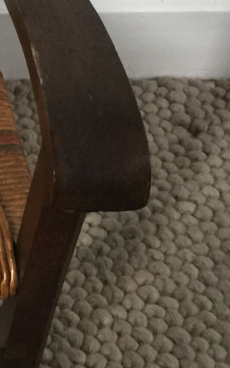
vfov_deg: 20.3
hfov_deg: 11.8
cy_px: 68
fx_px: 1013
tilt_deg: -45.5
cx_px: -209
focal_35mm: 101
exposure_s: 1/33
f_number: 2.2
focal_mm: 4.15
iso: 50
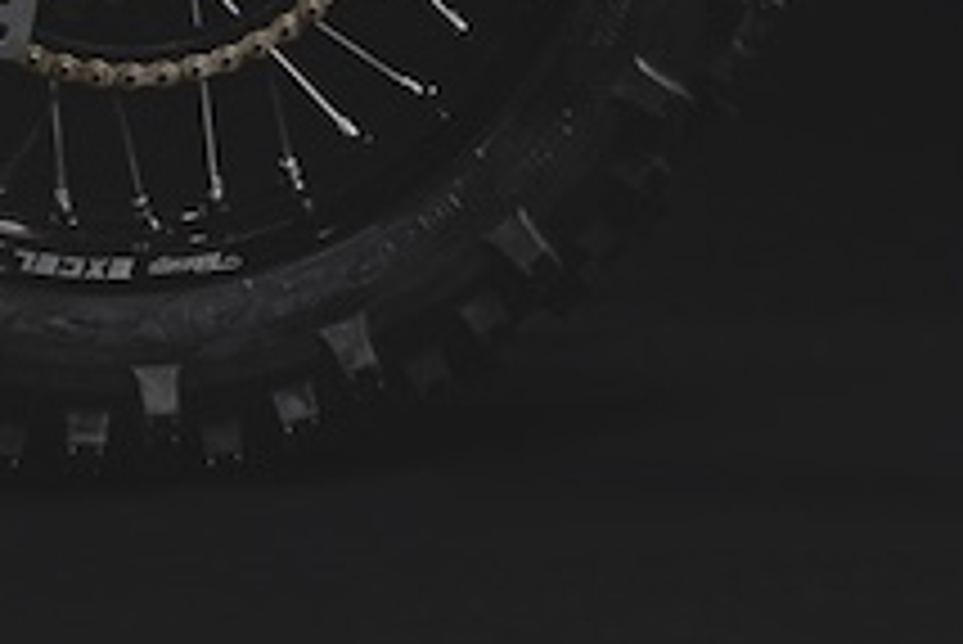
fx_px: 14695
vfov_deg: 2.5
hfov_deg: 3.7
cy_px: -1072
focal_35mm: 549
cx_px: -1346
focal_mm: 98
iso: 64
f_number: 9
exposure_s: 1/3
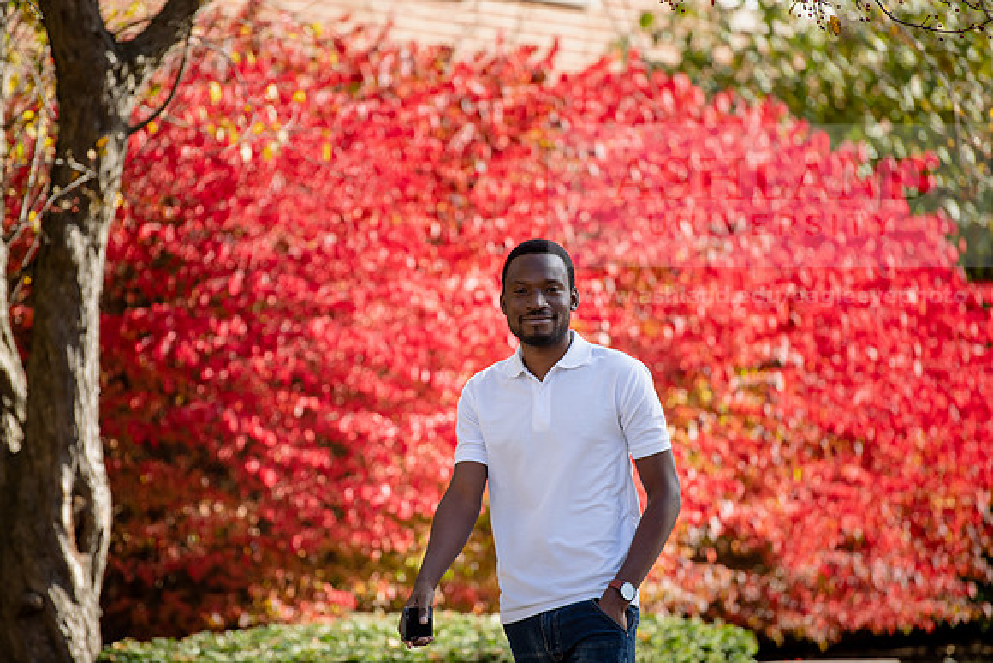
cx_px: 496
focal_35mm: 200
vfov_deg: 6.9
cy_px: 332
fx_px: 5518
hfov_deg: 10.3
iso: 160
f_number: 3.5
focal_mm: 200
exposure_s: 1/400
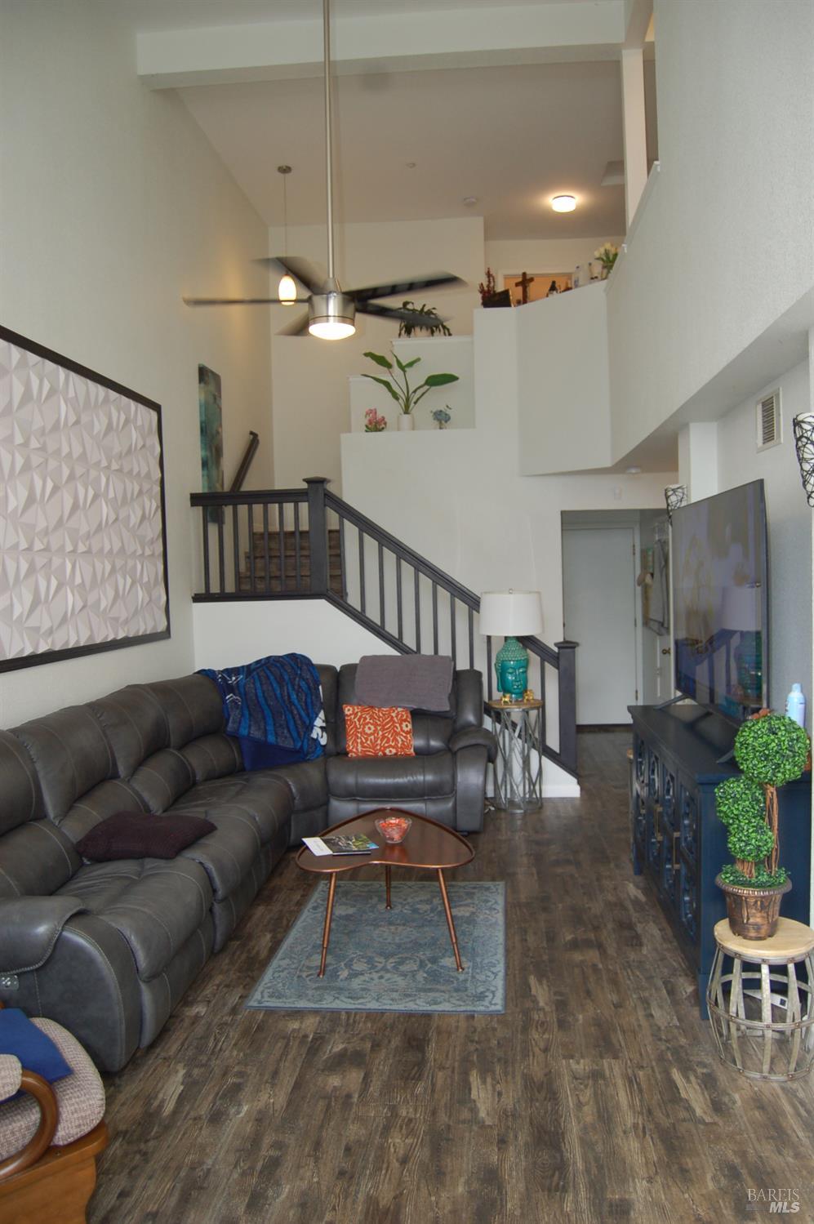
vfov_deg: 67.4
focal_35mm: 27
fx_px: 917
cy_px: 612
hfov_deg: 47.9
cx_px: 407
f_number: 3.5
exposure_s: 1/60
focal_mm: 18
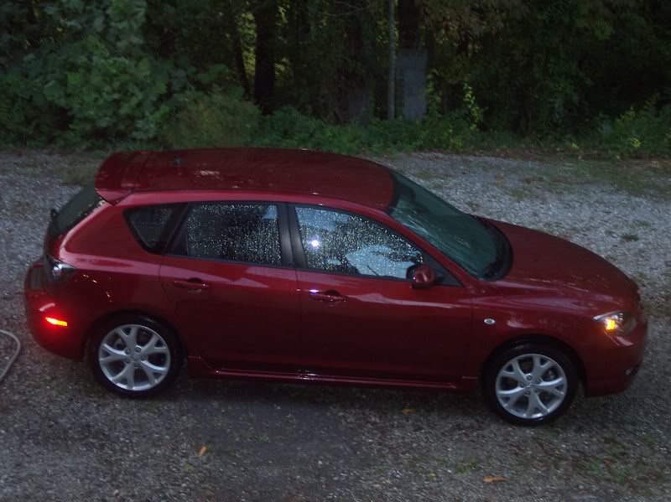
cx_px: 336
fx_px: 1220
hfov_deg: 30.7
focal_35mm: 63
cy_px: 251
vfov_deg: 23.3
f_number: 3.4
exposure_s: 1/45
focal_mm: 13.3
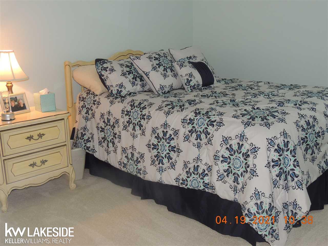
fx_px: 379
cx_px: 164
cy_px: 123
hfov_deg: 46.8
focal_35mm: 40
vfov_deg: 36.0
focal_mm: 7.1
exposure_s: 1/30
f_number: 3.3
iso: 200
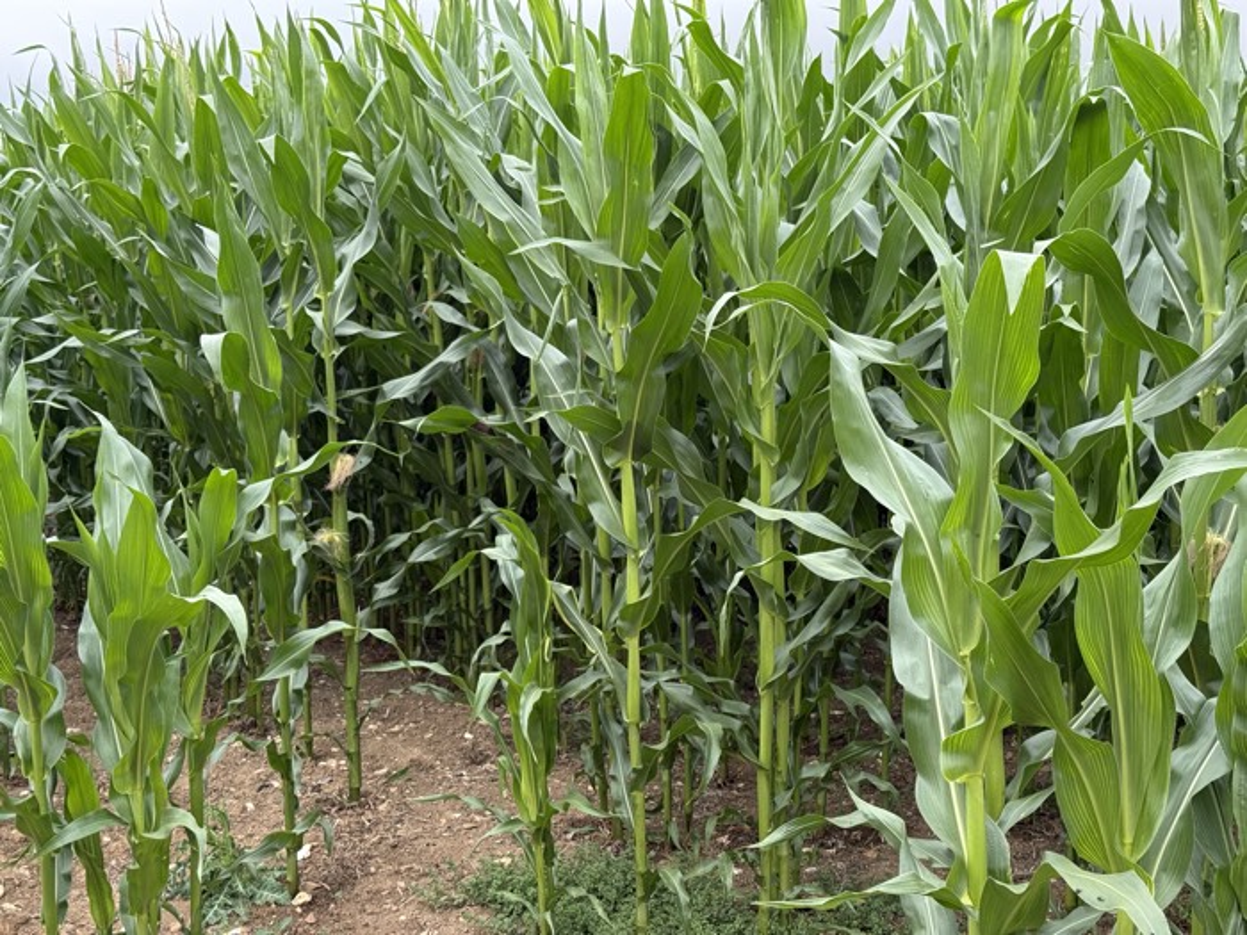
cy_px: 468
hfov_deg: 39.7
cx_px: 624
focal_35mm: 48
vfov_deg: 30.3
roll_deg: -1.1
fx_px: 1729
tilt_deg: -6.7
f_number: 1.78
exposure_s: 1/951
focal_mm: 6.76
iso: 100
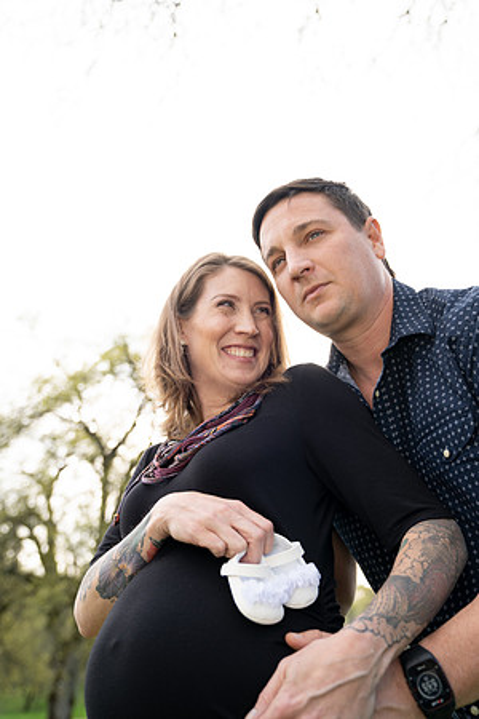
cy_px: 360
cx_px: 240
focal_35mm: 33
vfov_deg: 57.2
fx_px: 659
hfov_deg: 40.0
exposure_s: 1/125
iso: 125
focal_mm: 33
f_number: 3.2
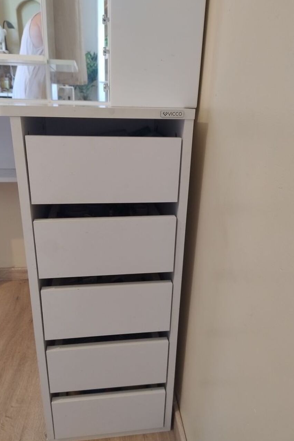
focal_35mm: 26
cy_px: 221
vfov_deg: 69.4
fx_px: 319
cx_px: 142
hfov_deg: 49.5
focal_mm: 5.56
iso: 1034
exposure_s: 1/33.3
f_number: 1.8
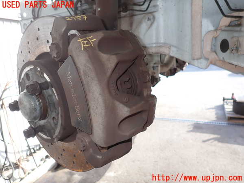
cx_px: 122
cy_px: 92
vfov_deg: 54.9
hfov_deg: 69.4
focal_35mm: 25
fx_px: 176
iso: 100
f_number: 5.6
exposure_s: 1/30
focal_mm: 4.5
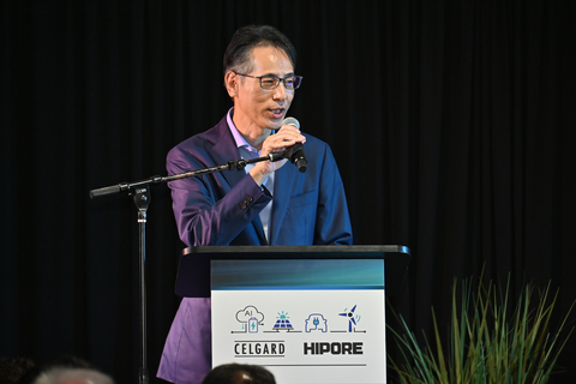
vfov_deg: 4.4
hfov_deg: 6.5
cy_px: 192
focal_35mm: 315
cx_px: 288
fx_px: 5040
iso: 640
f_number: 6
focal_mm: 210
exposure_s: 1/80
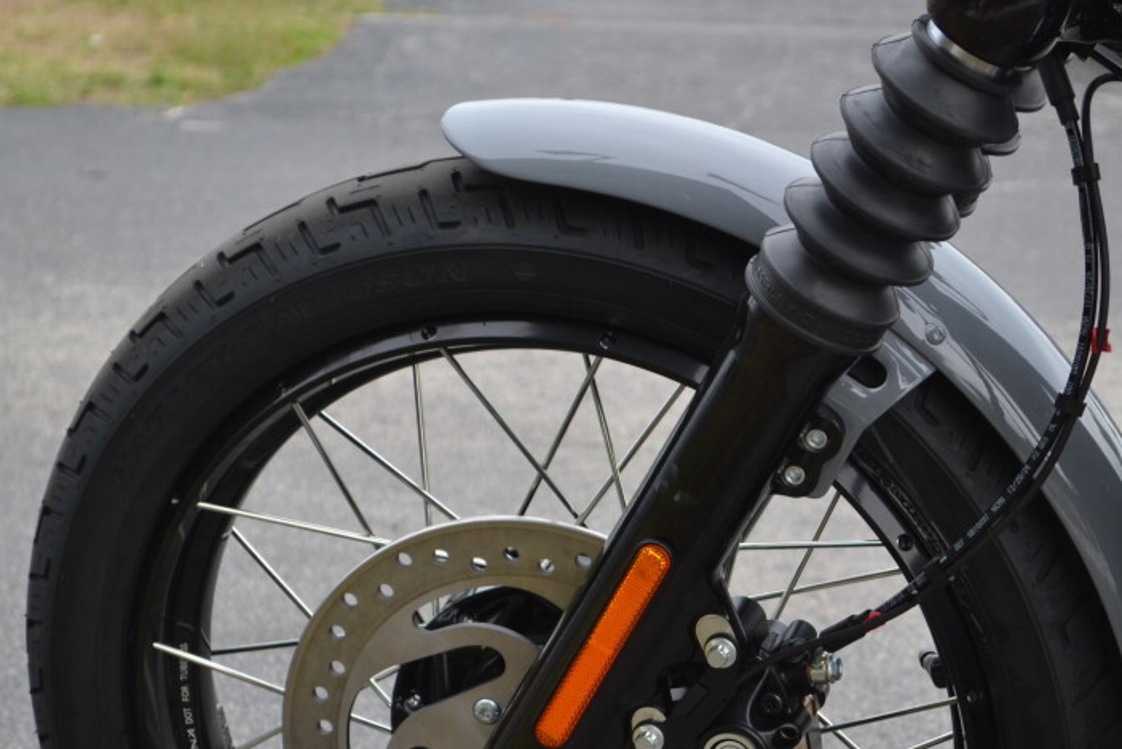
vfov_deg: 9.7
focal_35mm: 141
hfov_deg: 14.6
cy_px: 612
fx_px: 4391
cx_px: 667
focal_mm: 55
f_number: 5.6
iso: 220
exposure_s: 1/125
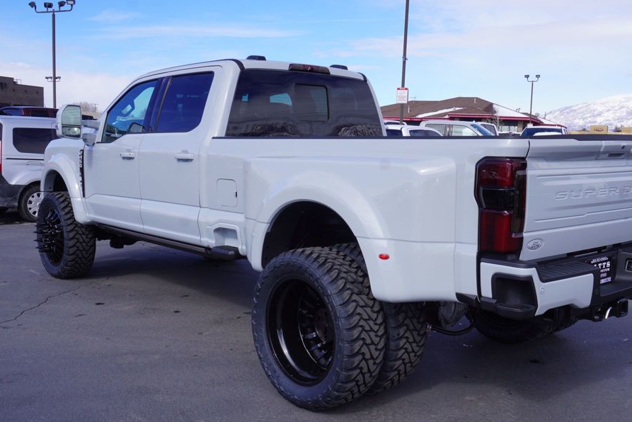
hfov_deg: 48.8
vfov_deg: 33.7
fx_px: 695
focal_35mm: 40
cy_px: 232
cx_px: 355
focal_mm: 23
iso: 100
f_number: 10
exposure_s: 1/160
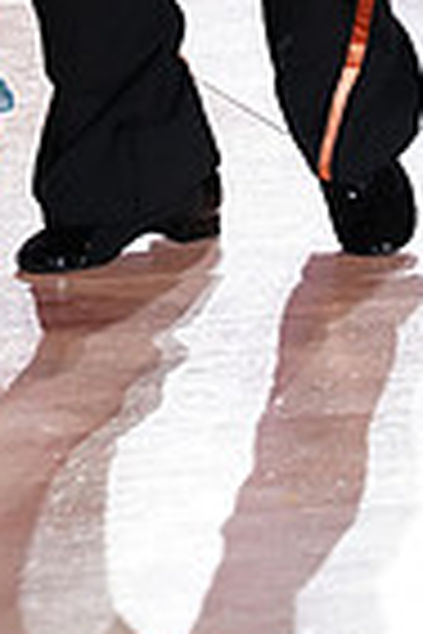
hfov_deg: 2.0
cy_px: -585
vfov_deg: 2.9
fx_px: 12284
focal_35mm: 697
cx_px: -56
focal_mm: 170
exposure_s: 1/500
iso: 3200
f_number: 3.5
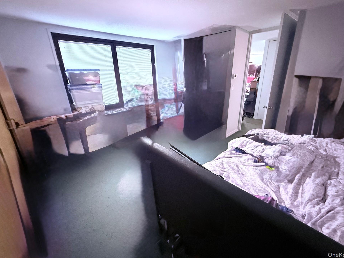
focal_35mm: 15
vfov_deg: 81.7
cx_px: 180
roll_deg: +0.1
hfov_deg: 98.1
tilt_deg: -19.6
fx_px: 149
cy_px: 121
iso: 1000
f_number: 2.2
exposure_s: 1/40
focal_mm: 2.22
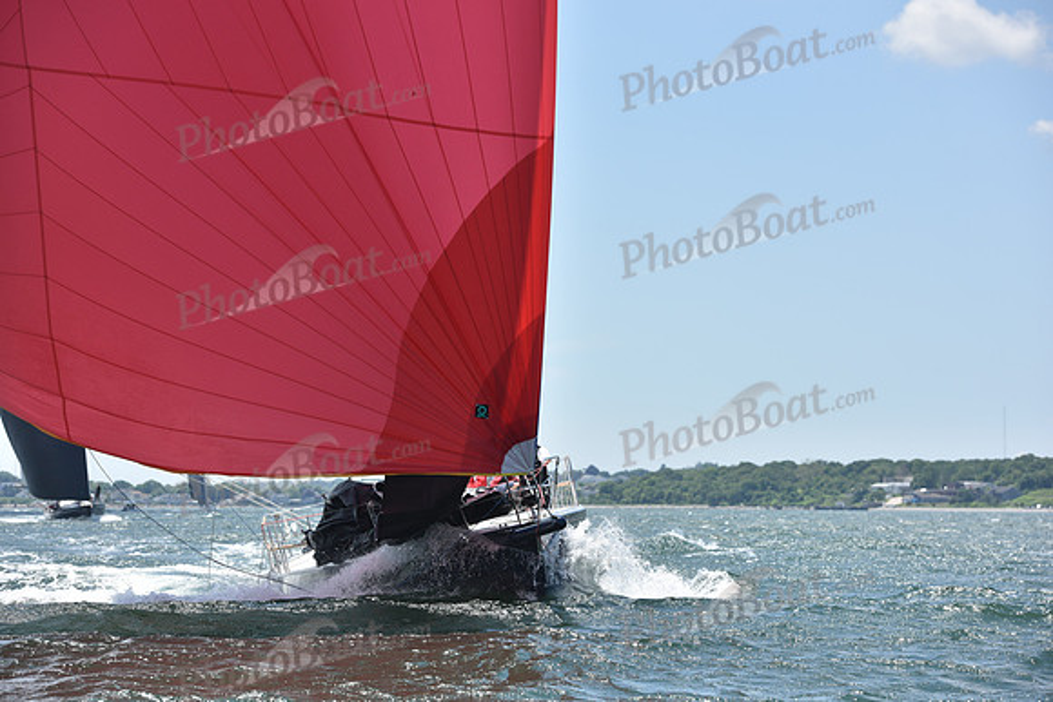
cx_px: 526
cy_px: 351
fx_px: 3803
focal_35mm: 130
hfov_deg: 15.8
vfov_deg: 10.6
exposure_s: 1/1250
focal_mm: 130
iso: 250
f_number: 6.3
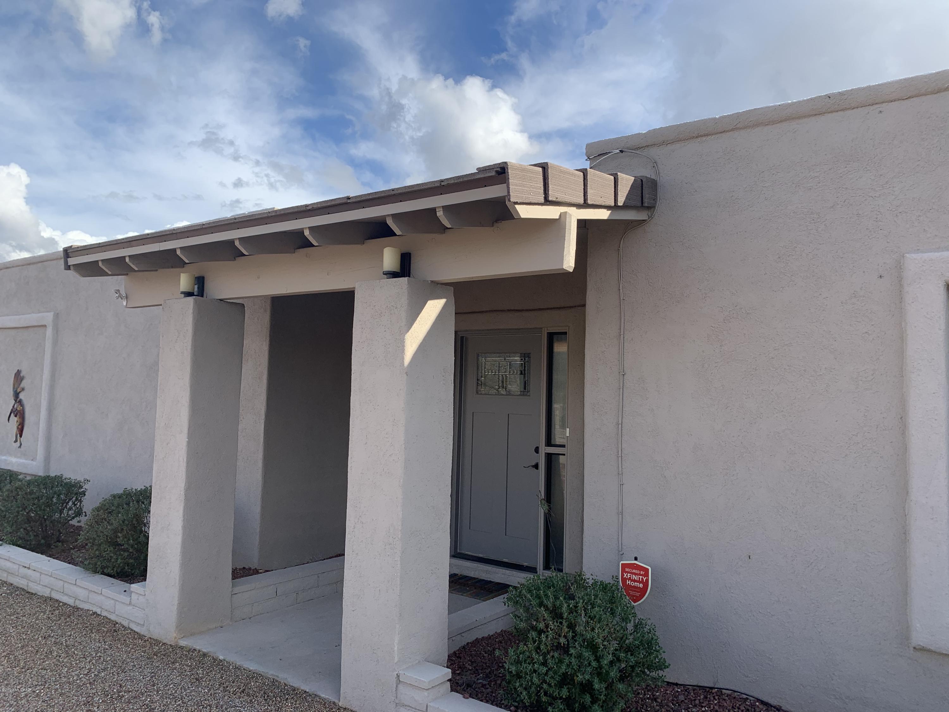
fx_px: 713
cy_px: 356
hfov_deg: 67.3
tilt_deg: +4.3
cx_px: 474
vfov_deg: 53.1
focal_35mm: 26
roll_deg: -2.3
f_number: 1.8
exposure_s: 1/1490
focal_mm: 4.25
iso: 25
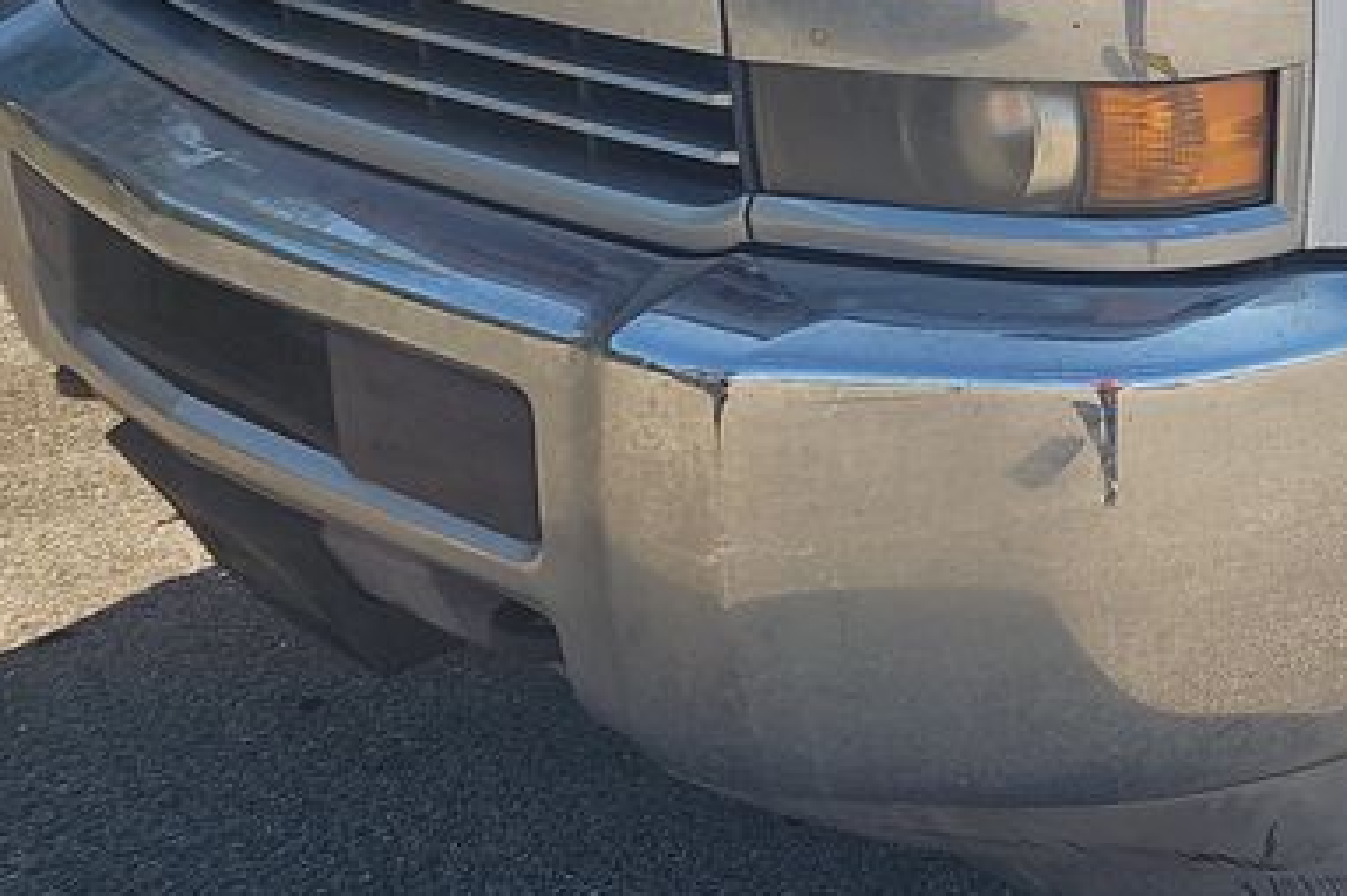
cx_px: 1625
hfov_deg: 27.5
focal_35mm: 64
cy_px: -28
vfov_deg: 20.5
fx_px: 2394
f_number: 1.7
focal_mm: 6.3
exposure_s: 1/605
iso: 50
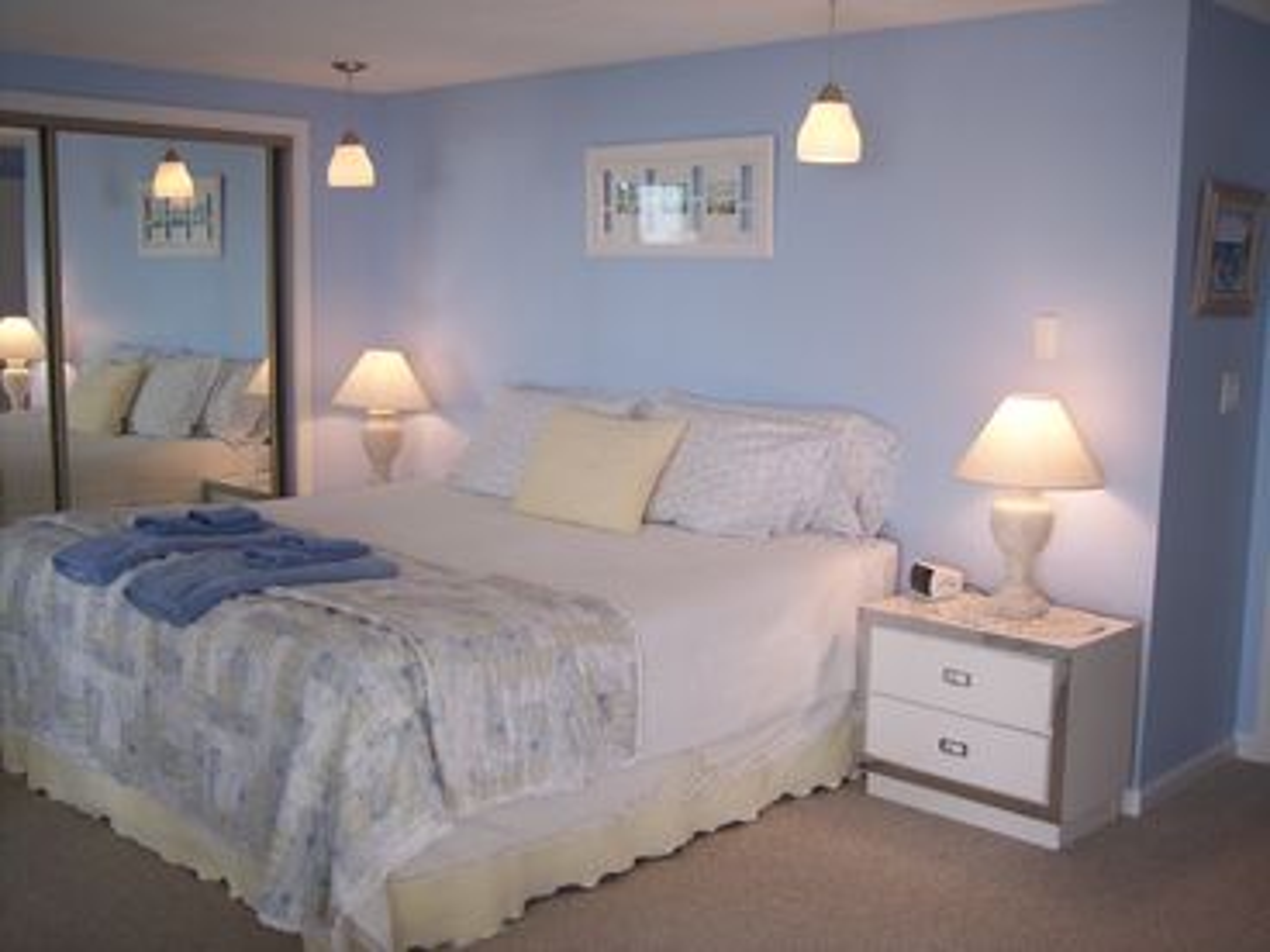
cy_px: 476
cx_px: 635
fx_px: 1431
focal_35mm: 39
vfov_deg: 36.8
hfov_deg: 47.9
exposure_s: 1/90
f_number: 2.8
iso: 100
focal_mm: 8
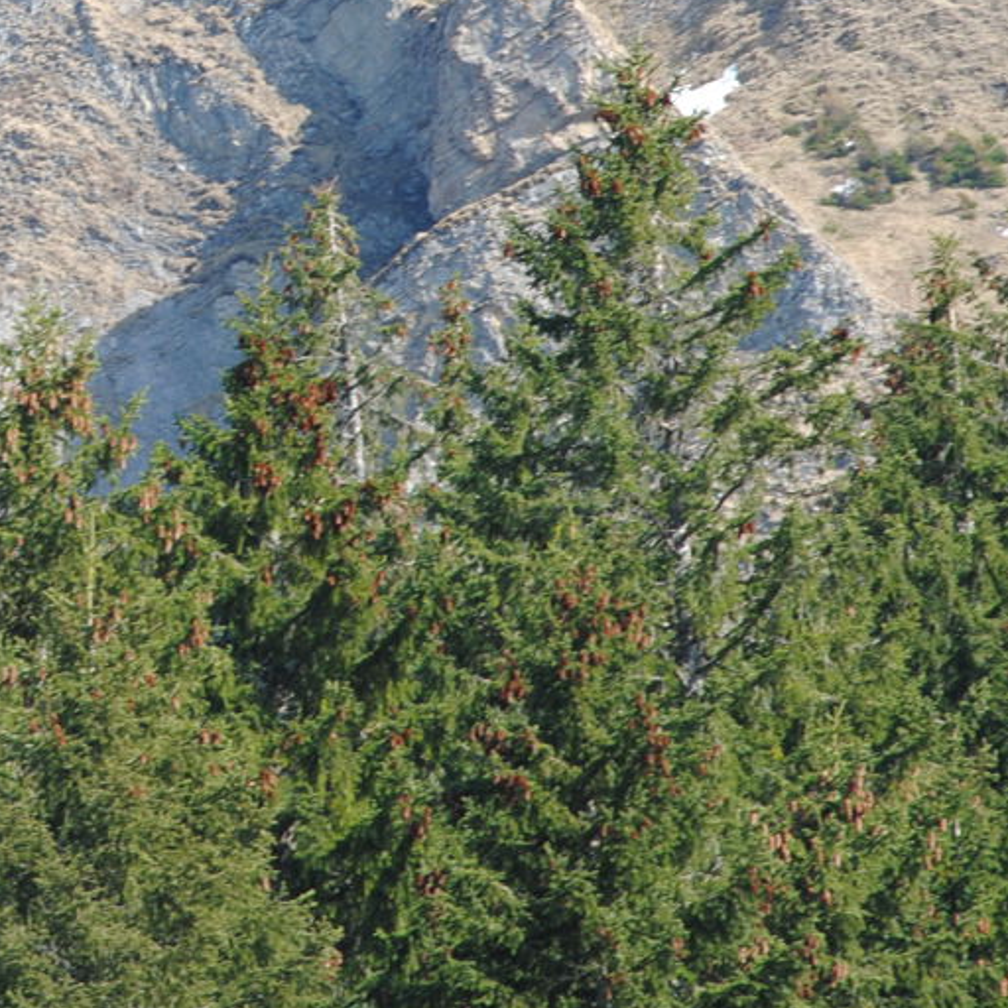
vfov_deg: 4.8
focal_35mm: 366
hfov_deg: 4.8
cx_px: -152
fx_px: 12063
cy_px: 123
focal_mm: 105
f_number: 11
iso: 100
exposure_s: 1/60
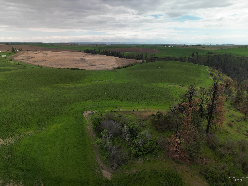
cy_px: 93
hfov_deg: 71.6
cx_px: 124
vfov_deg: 56.8
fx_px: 172
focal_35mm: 24
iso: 100
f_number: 1.7
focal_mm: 6.72
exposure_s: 1/100
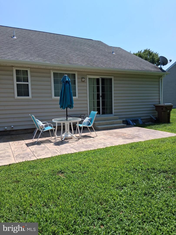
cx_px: 88
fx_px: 176
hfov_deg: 53.1
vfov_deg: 67.3
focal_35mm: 26
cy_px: 118
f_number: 1.8
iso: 25
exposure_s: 1/693
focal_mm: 3.98
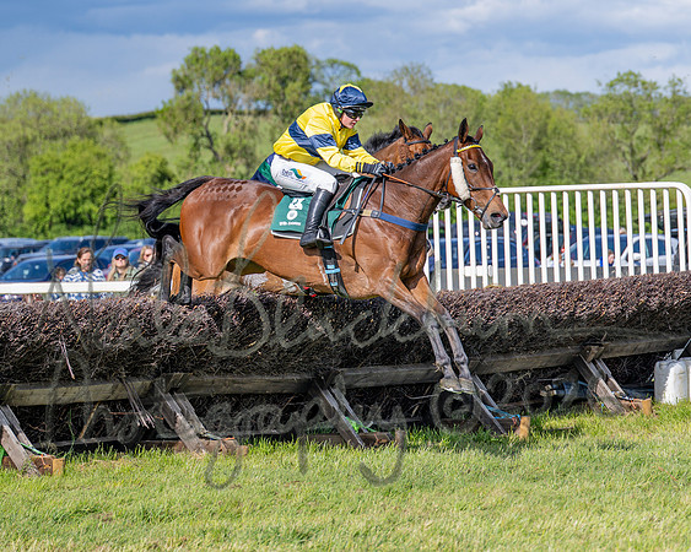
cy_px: 225
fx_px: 3260
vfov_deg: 9.7
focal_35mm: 159
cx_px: 377
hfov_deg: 12.1
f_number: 2.8
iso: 80
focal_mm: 87
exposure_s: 1/1600
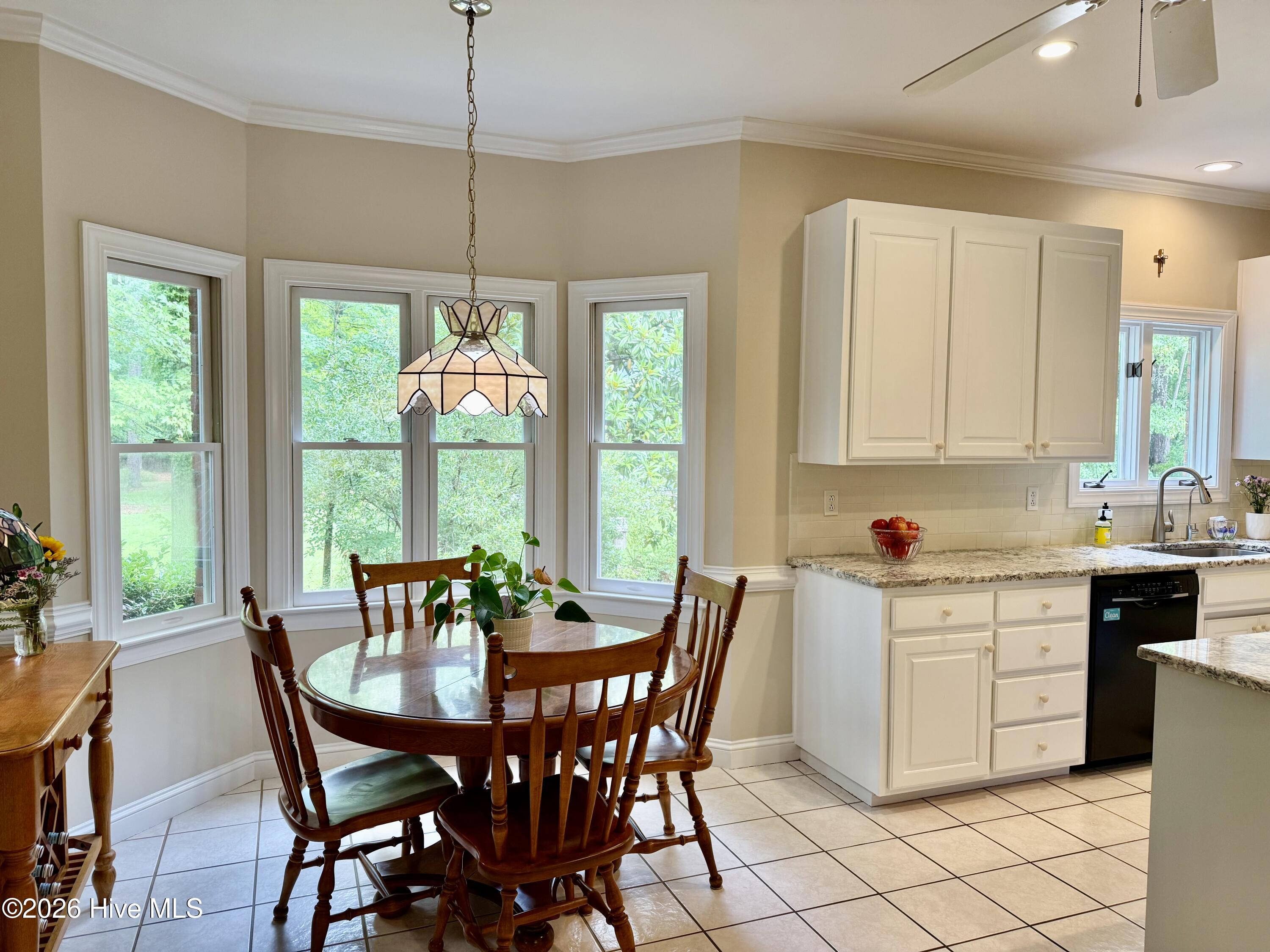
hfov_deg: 71.6
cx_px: 635
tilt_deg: -3.1
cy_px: 476
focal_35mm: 24
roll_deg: -0.9
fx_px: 881
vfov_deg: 56.8
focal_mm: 6.76
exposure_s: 1/120
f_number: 1.78
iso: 125
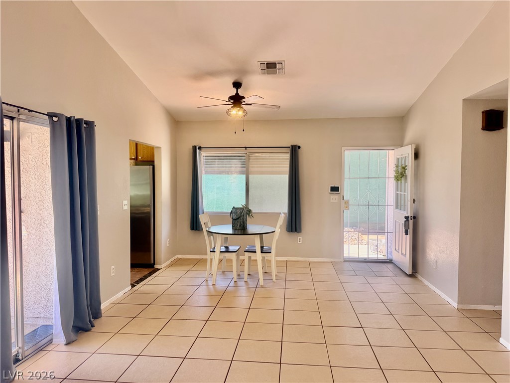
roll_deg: -0.3
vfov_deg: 56.8
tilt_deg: -2.6
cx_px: 255
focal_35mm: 24
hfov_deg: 71.6
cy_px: 192
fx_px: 354
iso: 80
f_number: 1.78
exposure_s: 1/202
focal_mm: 6.76
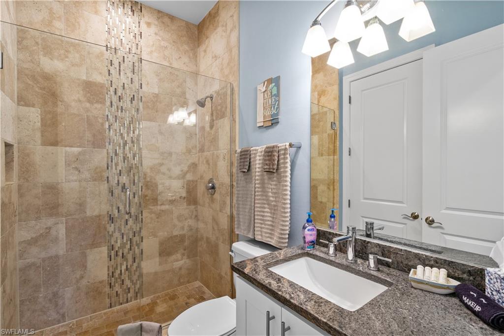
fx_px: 224
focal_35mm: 16
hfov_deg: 96.8
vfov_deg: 73.7
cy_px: 168
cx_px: 252
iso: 400
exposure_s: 1/13
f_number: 8
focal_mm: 16
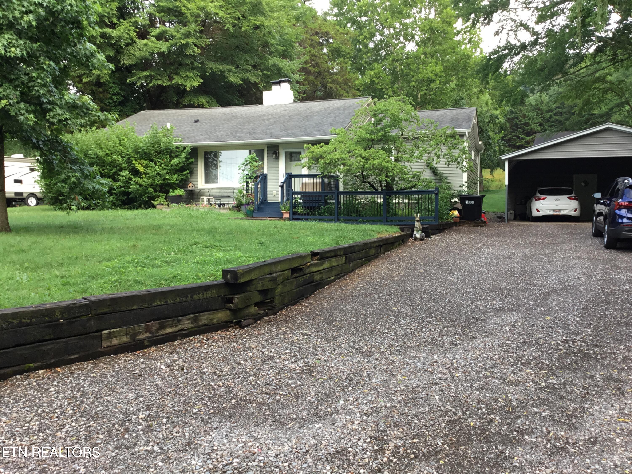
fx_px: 566
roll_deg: +0.1
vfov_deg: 45.4
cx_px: 316
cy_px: 237
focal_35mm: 31
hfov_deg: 58.4
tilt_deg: -4.9
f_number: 2.4
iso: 25
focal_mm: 3.3
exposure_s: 1/60
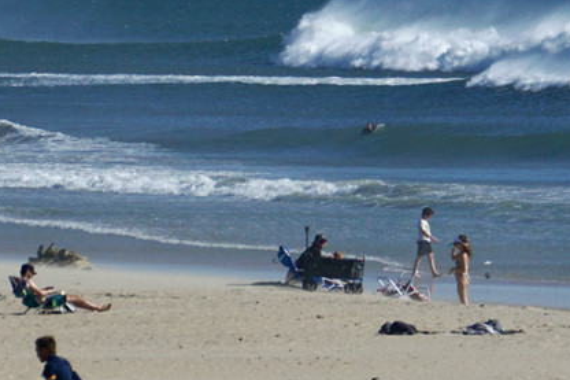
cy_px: 203
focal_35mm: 693
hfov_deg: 3.0
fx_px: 10968
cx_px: 410
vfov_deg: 2.0
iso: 200
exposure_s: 1/1600
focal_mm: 300
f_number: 8
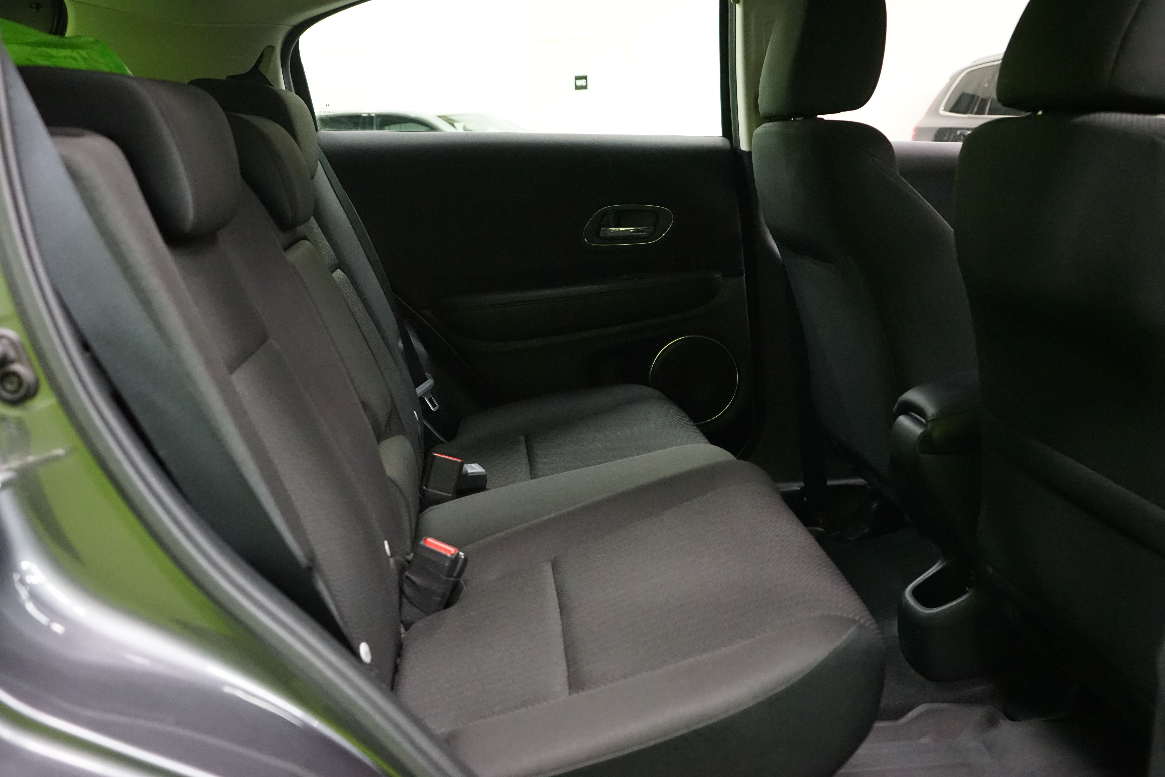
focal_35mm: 32
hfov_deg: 58.7
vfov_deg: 41.1
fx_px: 1035
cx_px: 582
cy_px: 388
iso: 6400
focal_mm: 32
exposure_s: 1/50
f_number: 5
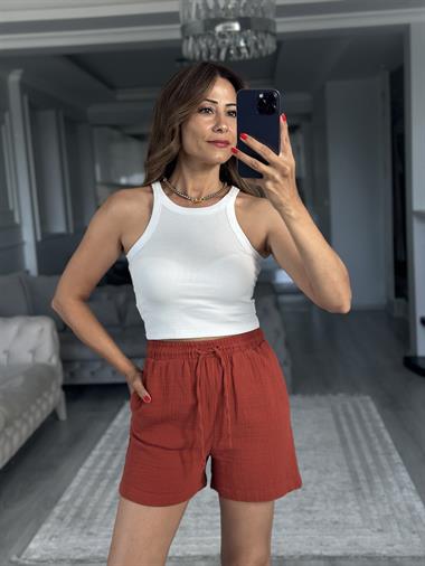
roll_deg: +2.9
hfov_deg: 30.3
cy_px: 283
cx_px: 212
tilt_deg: -18.2
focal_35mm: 48
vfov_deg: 39.6
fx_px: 785
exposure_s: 1/169
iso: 80
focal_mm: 6.86
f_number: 1.78
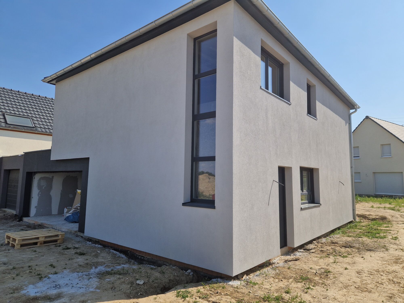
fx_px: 268
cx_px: 202
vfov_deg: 58.9
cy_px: 152
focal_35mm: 23
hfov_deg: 73.9
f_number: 1.8
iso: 50
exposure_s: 1/2080
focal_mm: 5.4
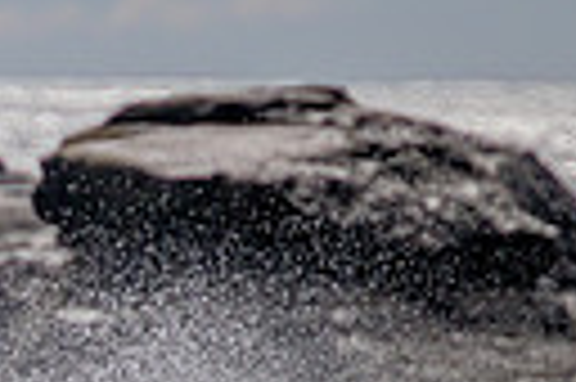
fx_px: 57910
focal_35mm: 3624
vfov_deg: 0.4
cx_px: -428
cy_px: 775
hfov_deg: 0.6
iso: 450
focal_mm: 800
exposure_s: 1/2000
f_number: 11
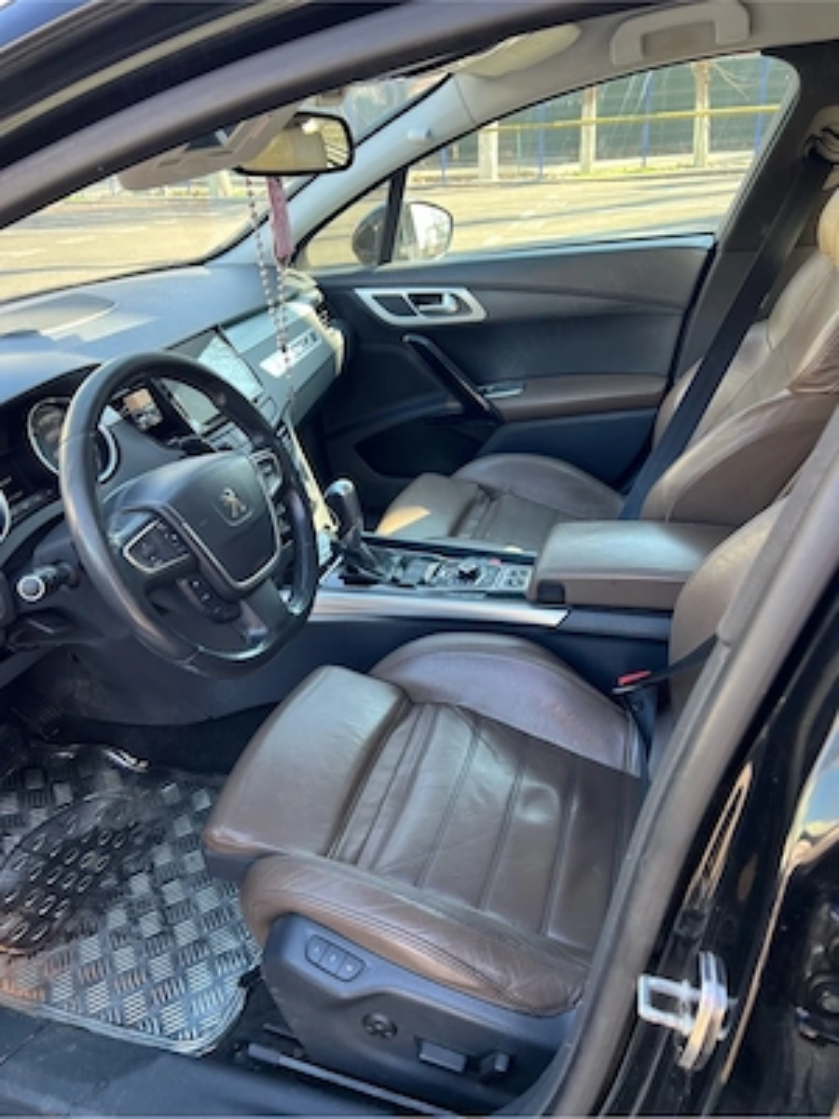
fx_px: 840
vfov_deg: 67.3
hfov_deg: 53.1
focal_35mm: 26
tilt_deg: -27.5
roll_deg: +4.3
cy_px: 560
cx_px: 420
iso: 64
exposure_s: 1/134
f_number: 1.5
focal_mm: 5.7
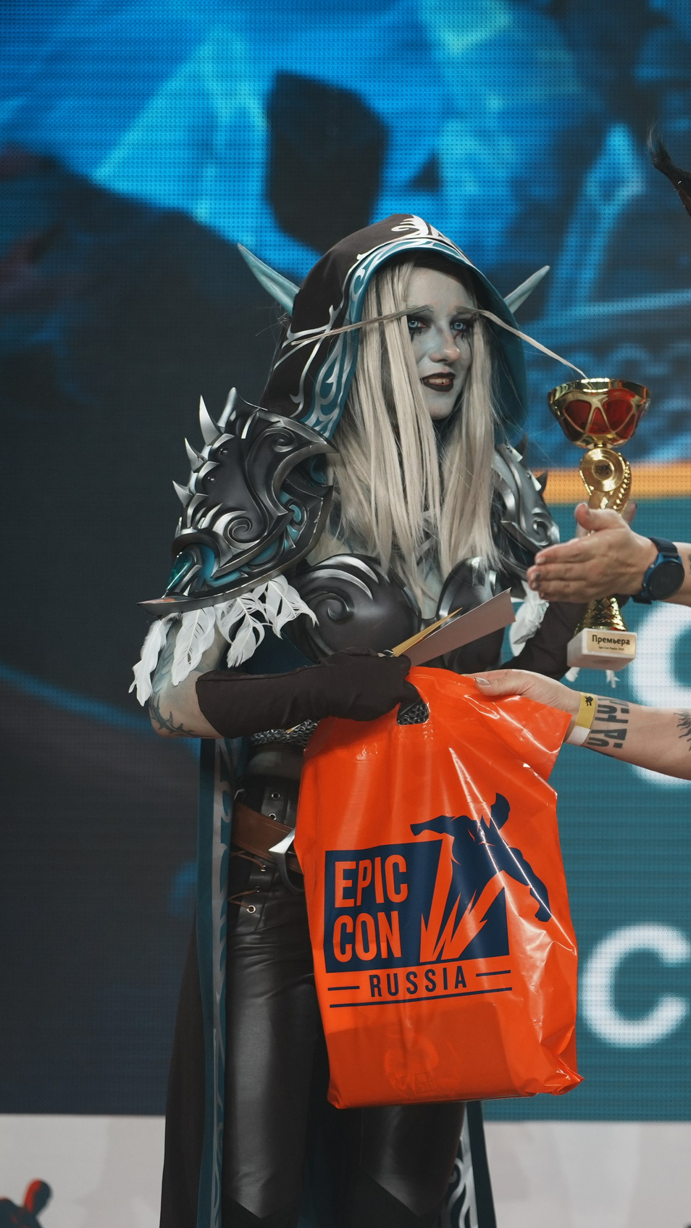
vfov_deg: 12.4
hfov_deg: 7.0
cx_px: 595
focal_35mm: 174
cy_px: 613
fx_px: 5665
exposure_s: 1/1000
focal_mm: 110
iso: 400
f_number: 2.8
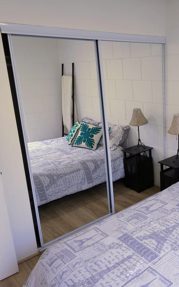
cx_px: 155
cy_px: 144
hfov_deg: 36.4
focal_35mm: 33
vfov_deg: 58.1
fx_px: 258
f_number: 1.7
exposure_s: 1/60
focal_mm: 6.3
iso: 64
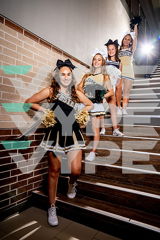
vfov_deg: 67.4
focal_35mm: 27
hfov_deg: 47.9
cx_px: 80
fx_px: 180
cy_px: 120
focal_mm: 27
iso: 200
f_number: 6.3
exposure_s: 1/200
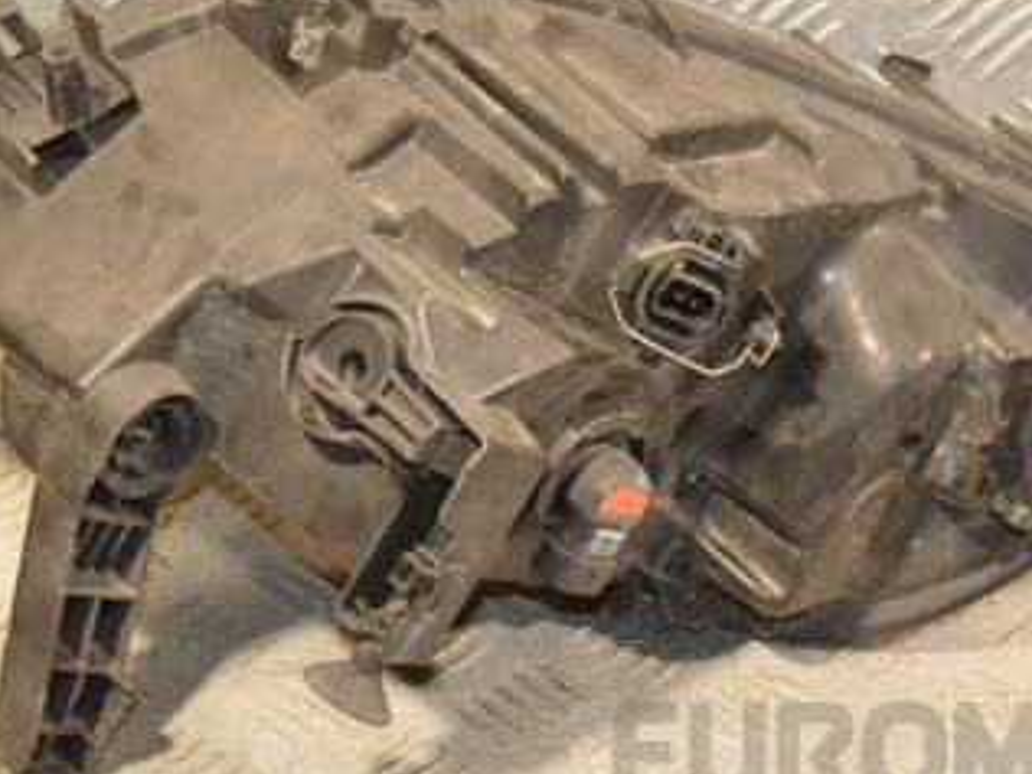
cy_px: 317
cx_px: 552
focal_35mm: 115
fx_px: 3428
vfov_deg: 12.9
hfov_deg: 17.1
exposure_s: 1/200
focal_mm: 42
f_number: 5
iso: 800
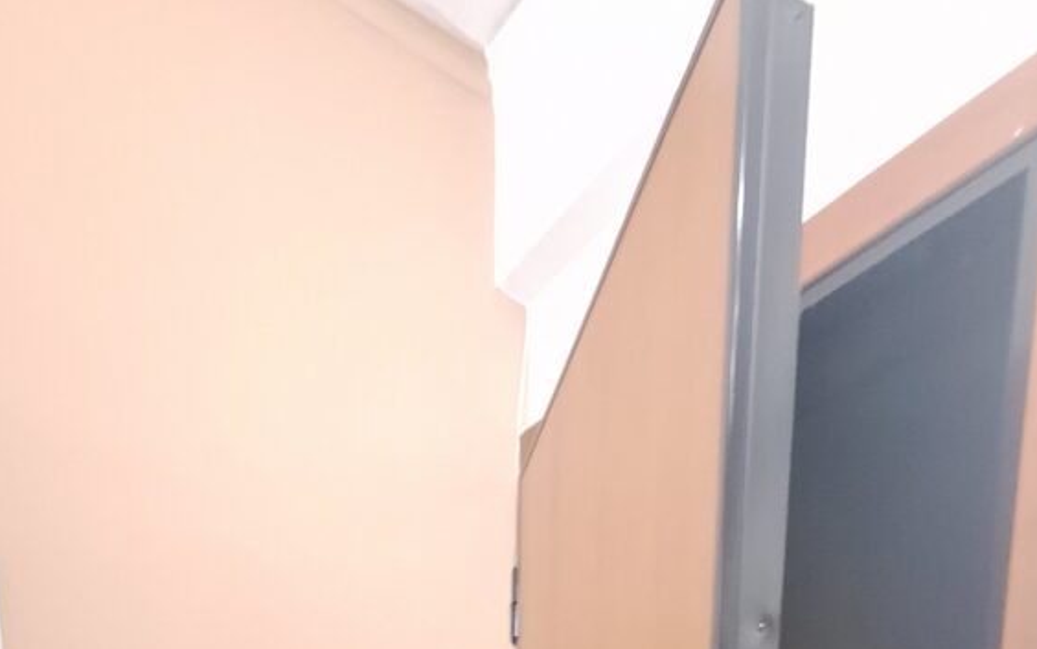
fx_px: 707
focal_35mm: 25
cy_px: 938
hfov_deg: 71.9
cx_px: 612
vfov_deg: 30.8
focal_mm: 1.74
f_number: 2.2
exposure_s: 1/7
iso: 1000
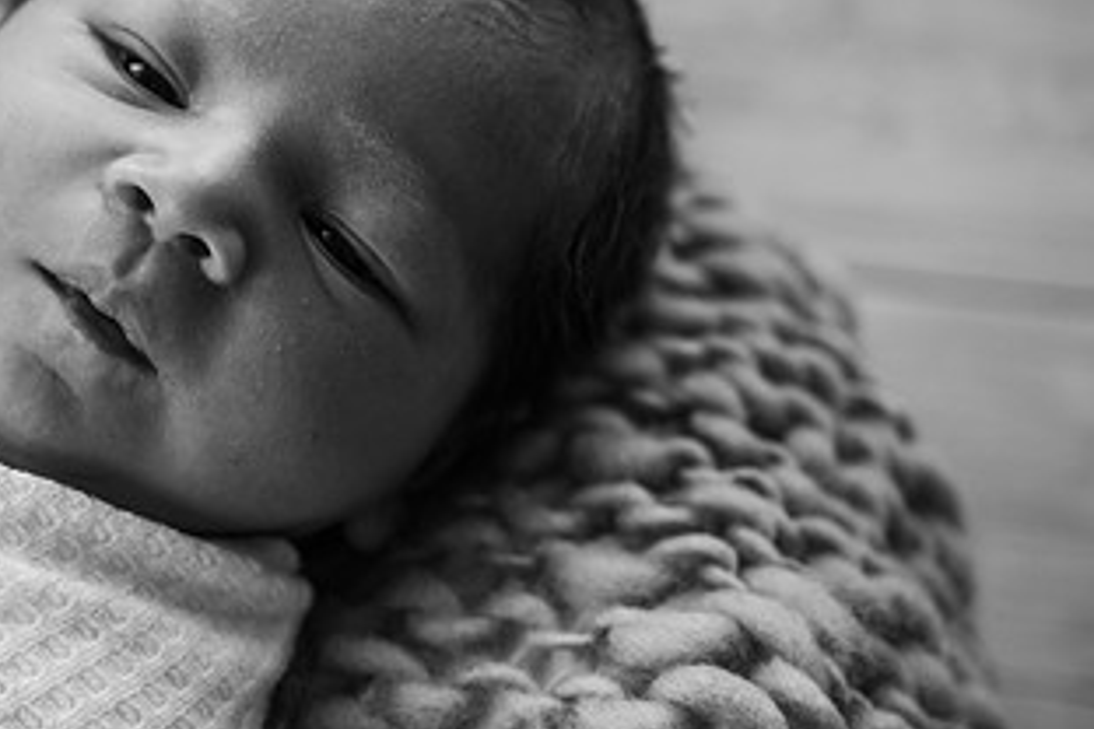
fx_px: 3616
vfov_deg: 11.5
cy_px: 303
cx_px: 291
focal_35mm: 119
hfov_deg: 17.1
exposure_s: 1/250
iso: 500
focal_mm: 64
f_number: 3.5
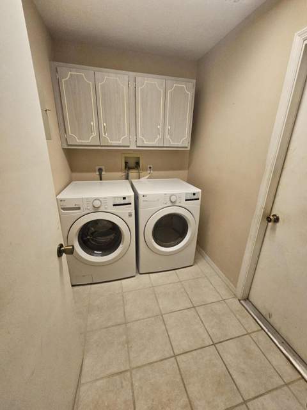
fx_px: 154
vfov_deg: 106.2
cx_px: 154
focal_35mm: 13
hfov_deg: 89.9
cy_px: 205
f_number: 2.2
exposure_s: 1/60
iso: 250
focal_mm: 2.2
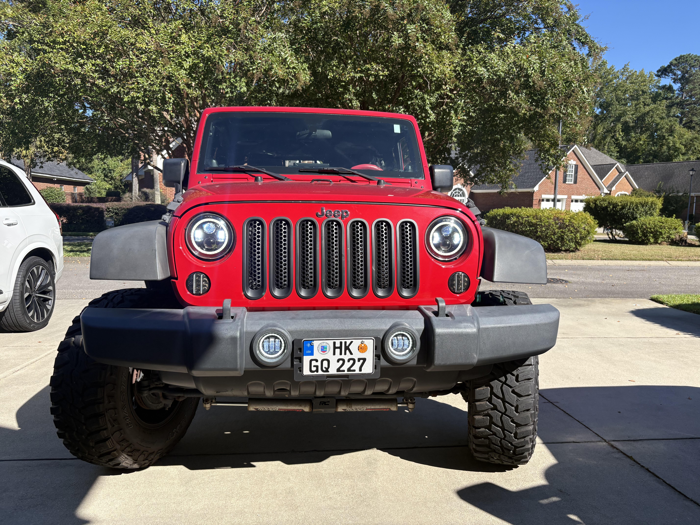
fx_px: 526
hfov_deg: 67.3
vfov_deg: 53.1
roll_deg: -0.3
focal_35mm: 26
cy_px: 262
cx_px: 350
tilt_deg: -5.9
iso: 64
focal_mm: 5.96
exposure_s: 1/2075
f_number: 1.6
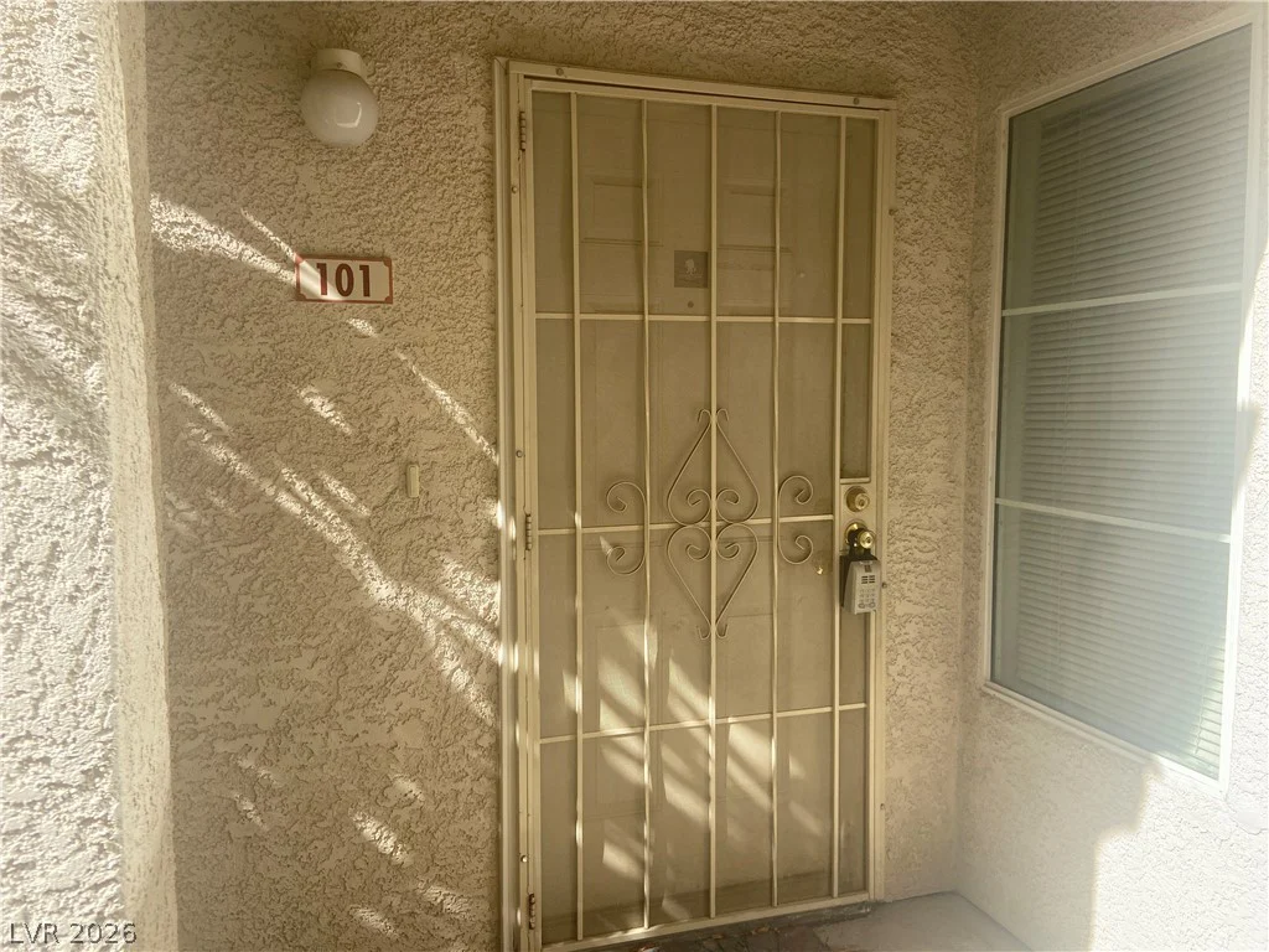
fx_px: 953
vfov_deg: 53.1
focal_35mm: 26
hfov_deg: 67.3
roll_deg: +0.2
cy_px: 476
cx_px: 634
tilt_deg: -4.8
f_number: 1.8
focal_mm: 4.25
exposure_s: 1/1034
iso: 32
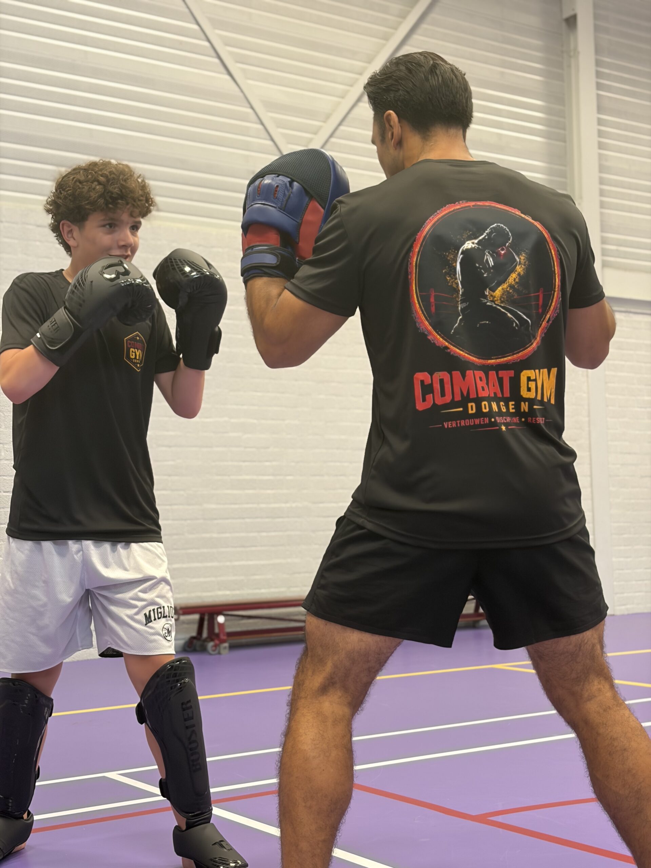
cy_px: 434
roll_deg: +1.9
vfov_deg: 36.8
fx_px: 1304
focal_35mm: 52
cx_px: 326
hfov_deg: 28.0
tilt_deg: +4.2
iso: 100
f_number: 1.6
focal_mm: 5.96
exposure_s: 1/50
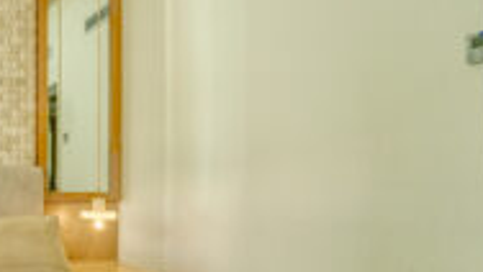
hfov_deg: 36.5
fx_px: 487
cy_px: 182
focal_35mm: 38
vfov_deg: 31.0
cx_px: -131
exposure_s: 1/40
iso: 640
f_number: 16
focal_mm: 14
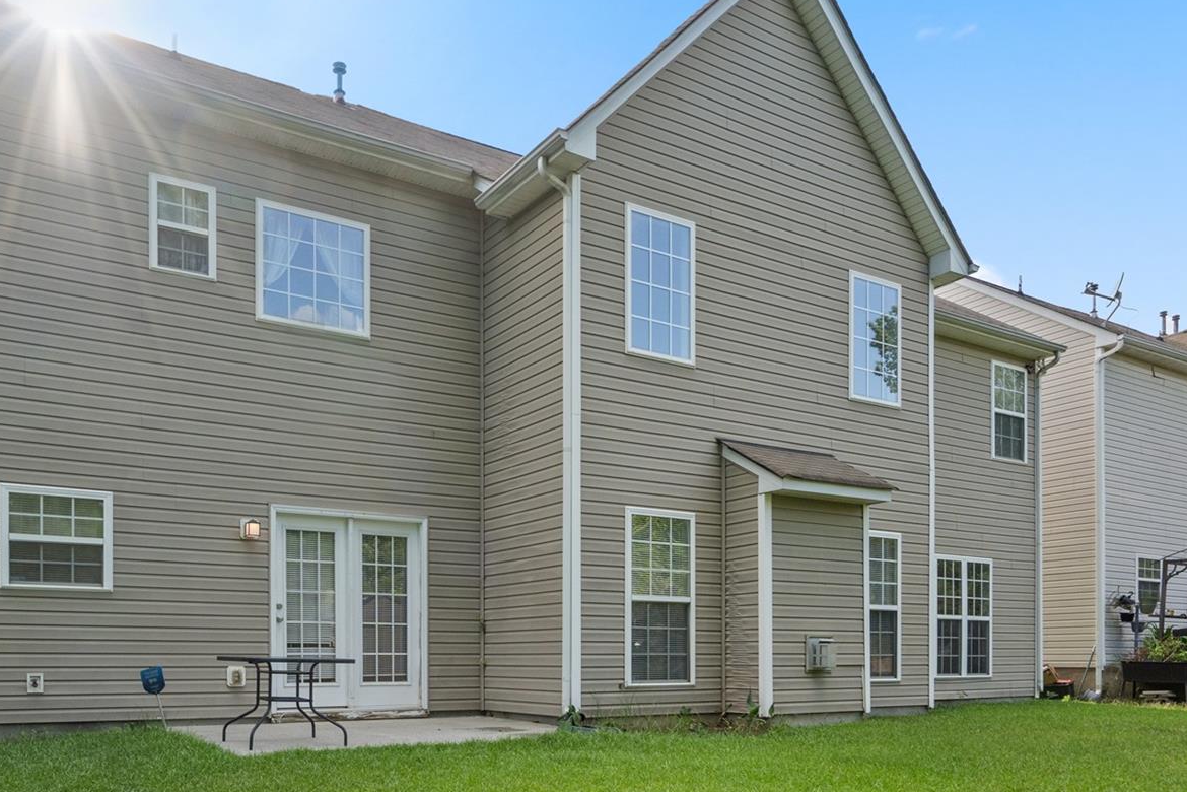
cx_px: 514
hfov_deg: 65.2
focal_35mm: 28
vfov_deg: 44.7
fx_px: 923
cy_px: 600
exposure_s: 1/500
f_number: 8
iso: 1000
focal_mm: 16
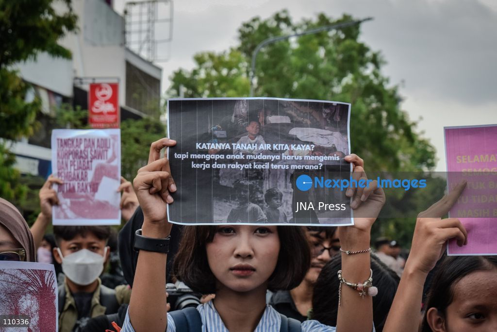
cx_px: 248
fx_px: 601
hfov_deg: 45.0
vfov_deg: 30.9
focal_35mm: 44
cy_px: 166
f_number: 7.1
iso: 320
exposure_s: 1/250
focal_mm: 29
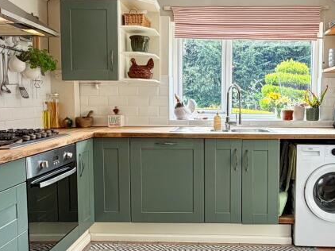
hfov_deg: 53.1
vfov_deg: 41.8
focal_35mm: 34
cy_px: 125
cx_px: 218
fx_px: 329
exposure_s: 1/121
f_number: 2.2
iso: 100
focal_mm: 2.22
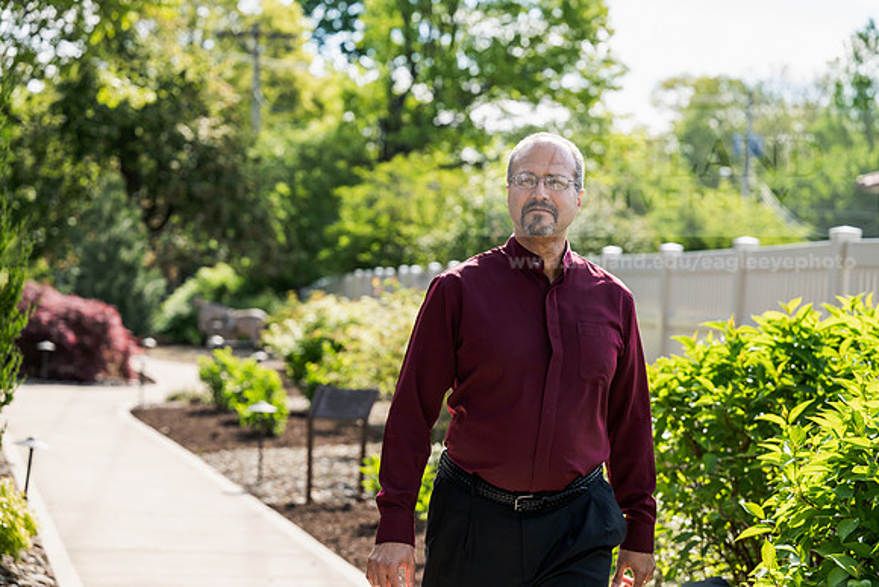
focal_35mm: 74
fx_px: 1807
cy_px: 294
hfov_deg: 27.3
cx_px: 440
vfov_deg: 18.4
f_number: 3.5
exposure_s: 1/400
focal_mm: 74
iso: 125
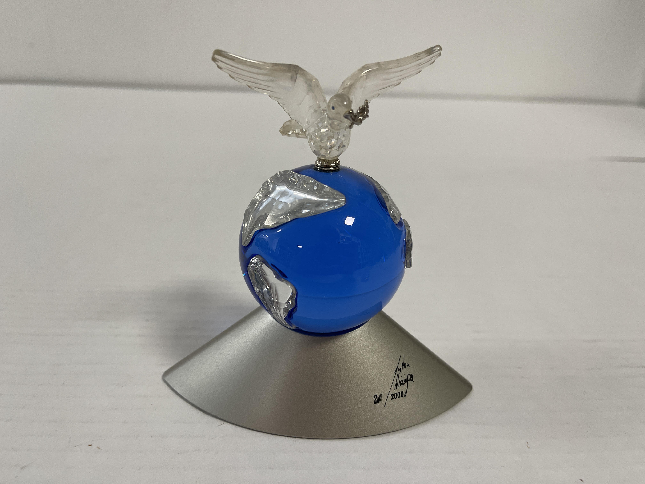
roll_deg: -3.1
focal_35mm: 25
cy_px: 242
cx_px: 322
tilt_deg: -22.6
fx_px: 466
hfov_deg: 69.4
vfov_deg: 54.9
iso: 125
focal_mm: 5.1
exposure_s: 1/100
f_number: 1.6
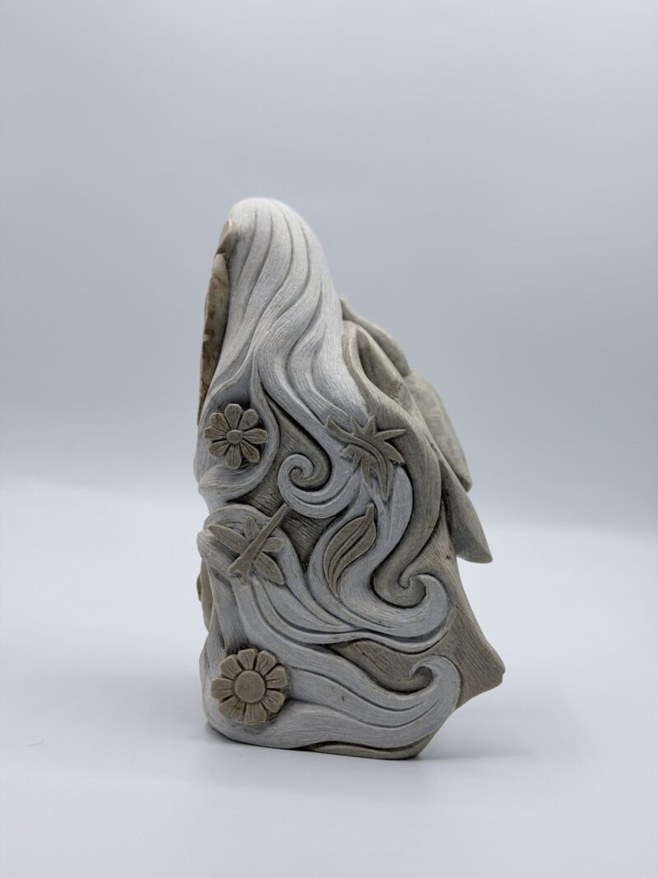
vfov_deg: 39.7
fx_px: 1217
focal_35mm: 48
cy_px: 439
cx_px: 329
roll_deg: -2.9
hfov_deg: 30.3
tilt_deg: -7.9
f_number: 1.78
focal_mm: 6.76
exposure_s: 1/1838
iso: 64
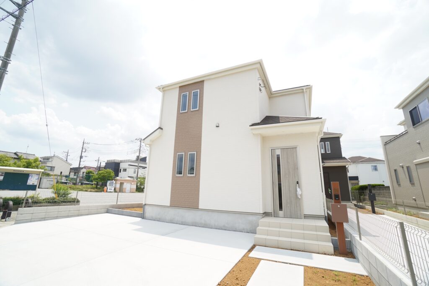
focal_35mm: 15
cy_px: 143
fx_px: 179
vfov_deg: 77.3
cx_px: 214
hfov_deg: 100.4
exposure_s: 1/250
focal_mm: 10
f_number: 6.3
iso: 100
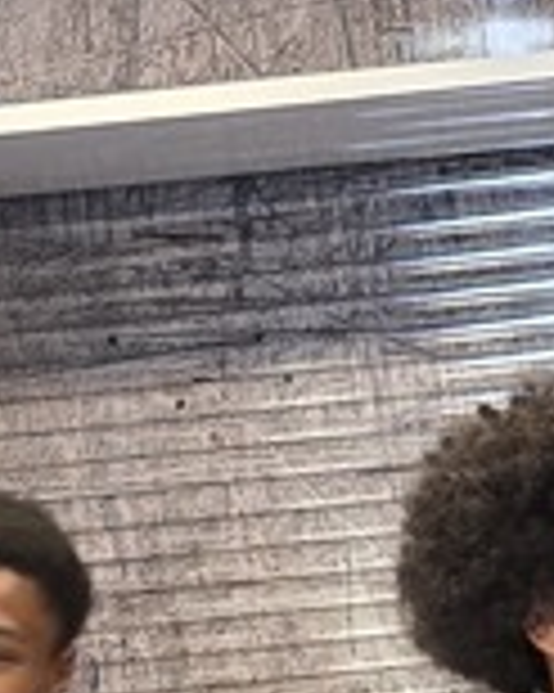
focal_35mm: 149
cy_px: 1364
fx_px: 3057
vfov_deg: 11.7
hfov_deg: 9.5
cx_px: 1185
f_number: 1.7
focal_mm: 6.3
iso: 320
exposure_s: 1/60
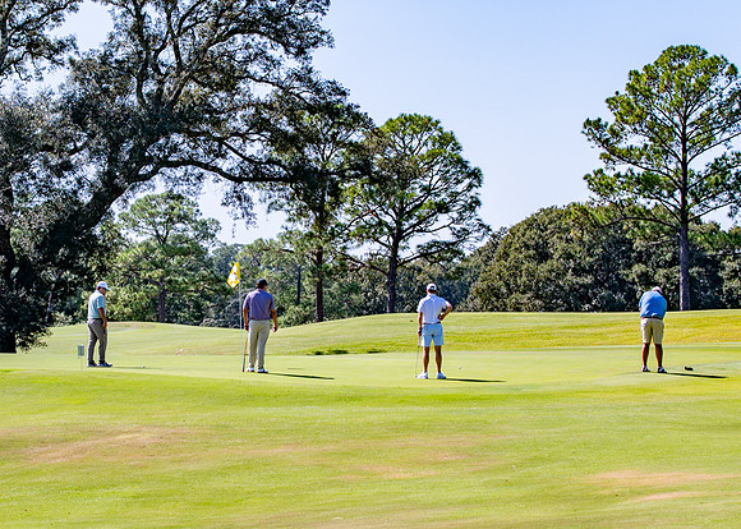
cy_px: 234
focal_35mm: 135
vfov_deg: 10.6
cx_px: 255
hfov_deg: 14.8
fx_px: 2847
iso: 100
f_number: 4
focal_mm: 70
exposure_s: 1/1250
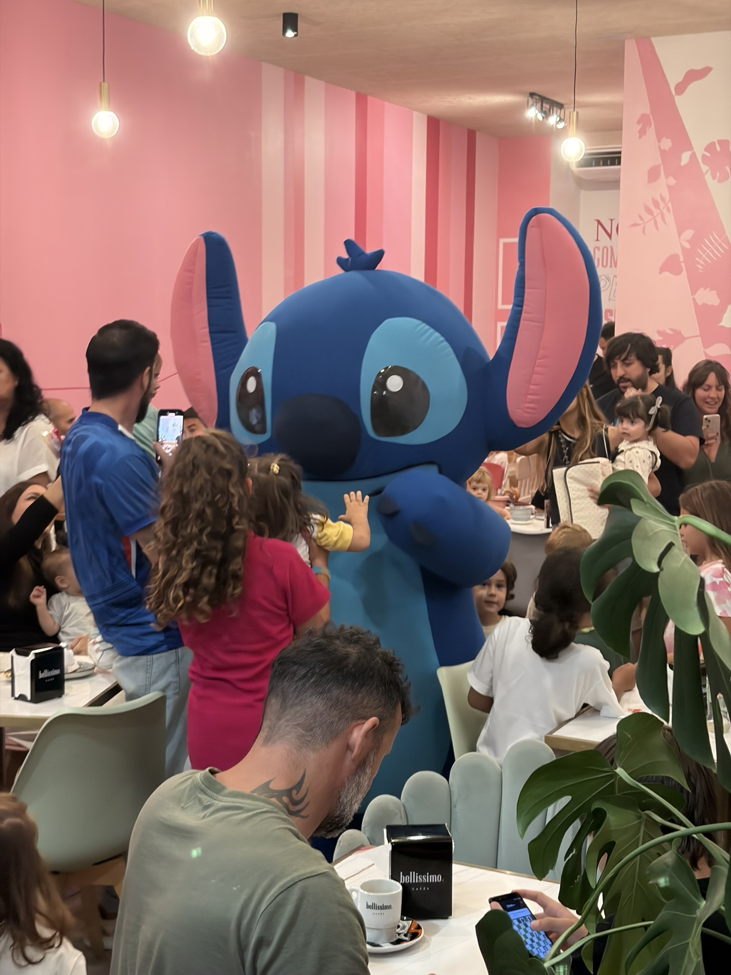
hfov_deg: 28.0
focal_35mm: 52
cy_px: 488
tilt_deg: -6.3
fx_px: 1464
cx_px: 366
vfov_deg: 36.8
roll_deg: -0.3
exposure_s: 1/33
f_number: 1.6
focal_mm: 5.96
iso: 100
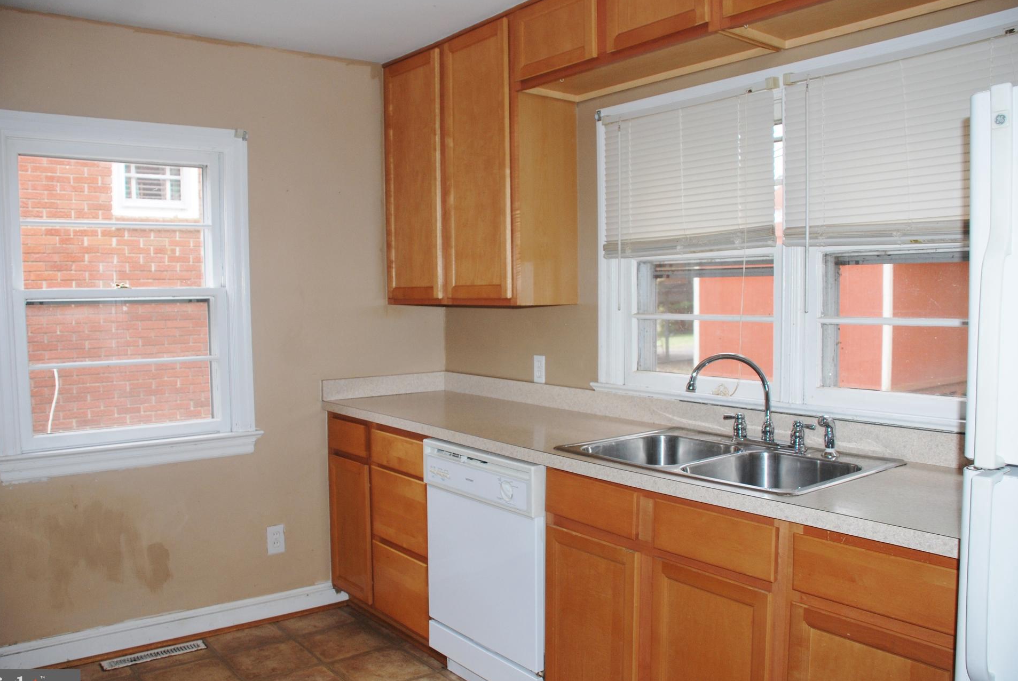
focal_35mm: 29
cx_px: 509
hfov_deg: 63.6
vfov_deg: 45.1
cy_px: 343
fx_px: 821
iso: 200
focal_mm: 18
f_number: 3.5
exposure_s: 1/60
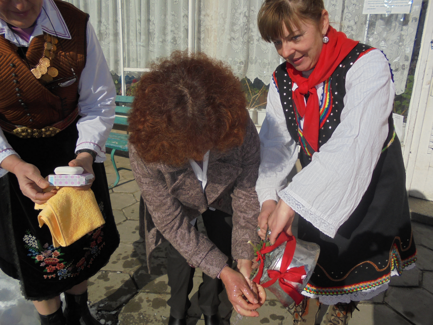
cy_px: 162
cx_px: 216
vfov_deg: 53.1
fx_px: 325
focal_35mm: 26
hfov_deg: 67.3
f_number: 11.5
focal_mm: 4.6
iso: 100
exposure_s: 1/400
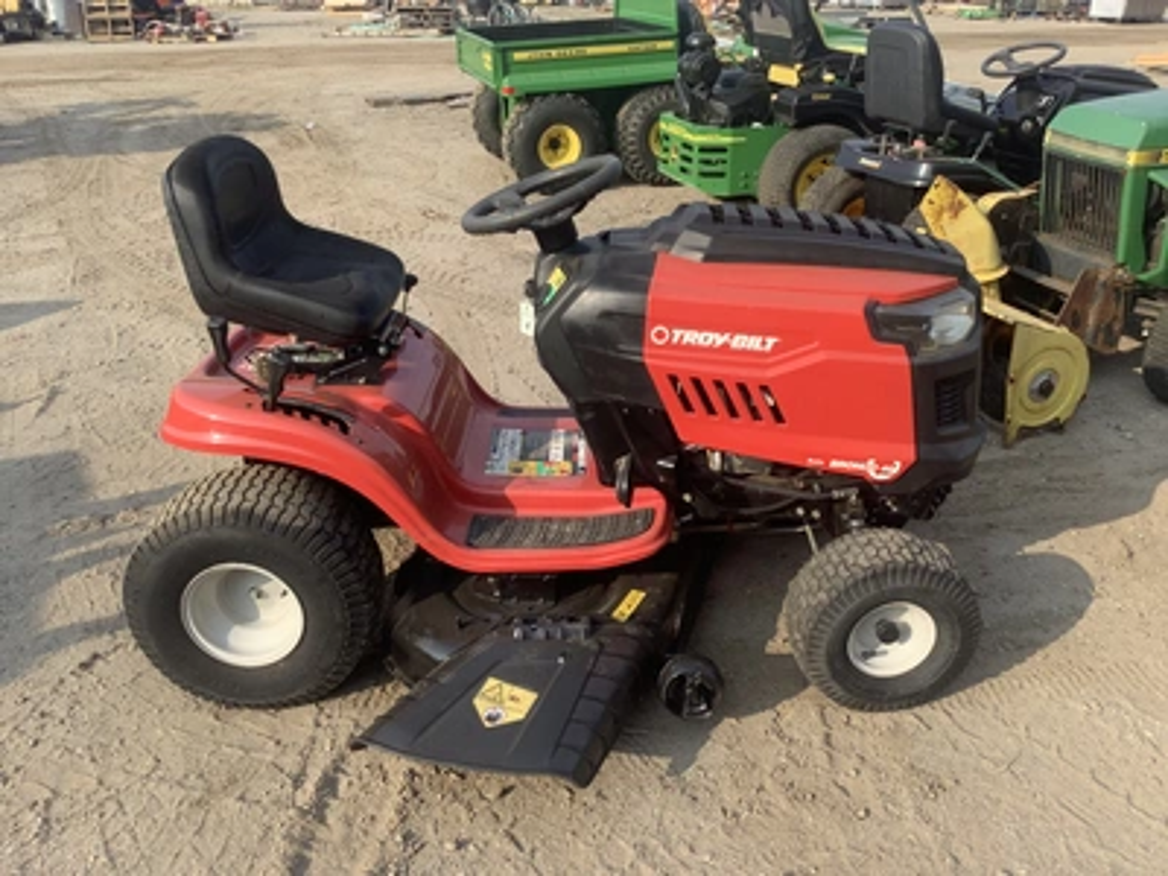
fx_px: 1046
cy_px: 438
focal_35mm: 31
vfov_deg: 45.4
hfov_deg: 58.4
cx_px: 584
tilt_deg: -24.4
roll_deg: +1.1
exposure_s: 1/458
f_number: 2.4
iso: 25
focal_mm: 3.3
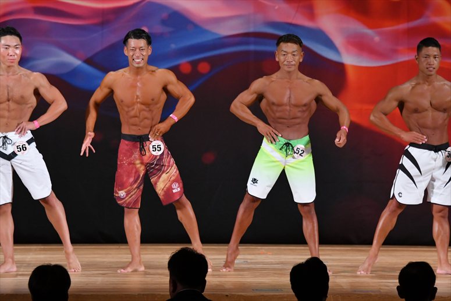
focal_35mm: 240
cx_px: 226
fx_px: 3005
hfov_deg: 8.6
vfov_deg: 5.7
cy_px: 150
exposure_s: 1/400
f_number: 5.6
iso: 3200
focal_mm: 160
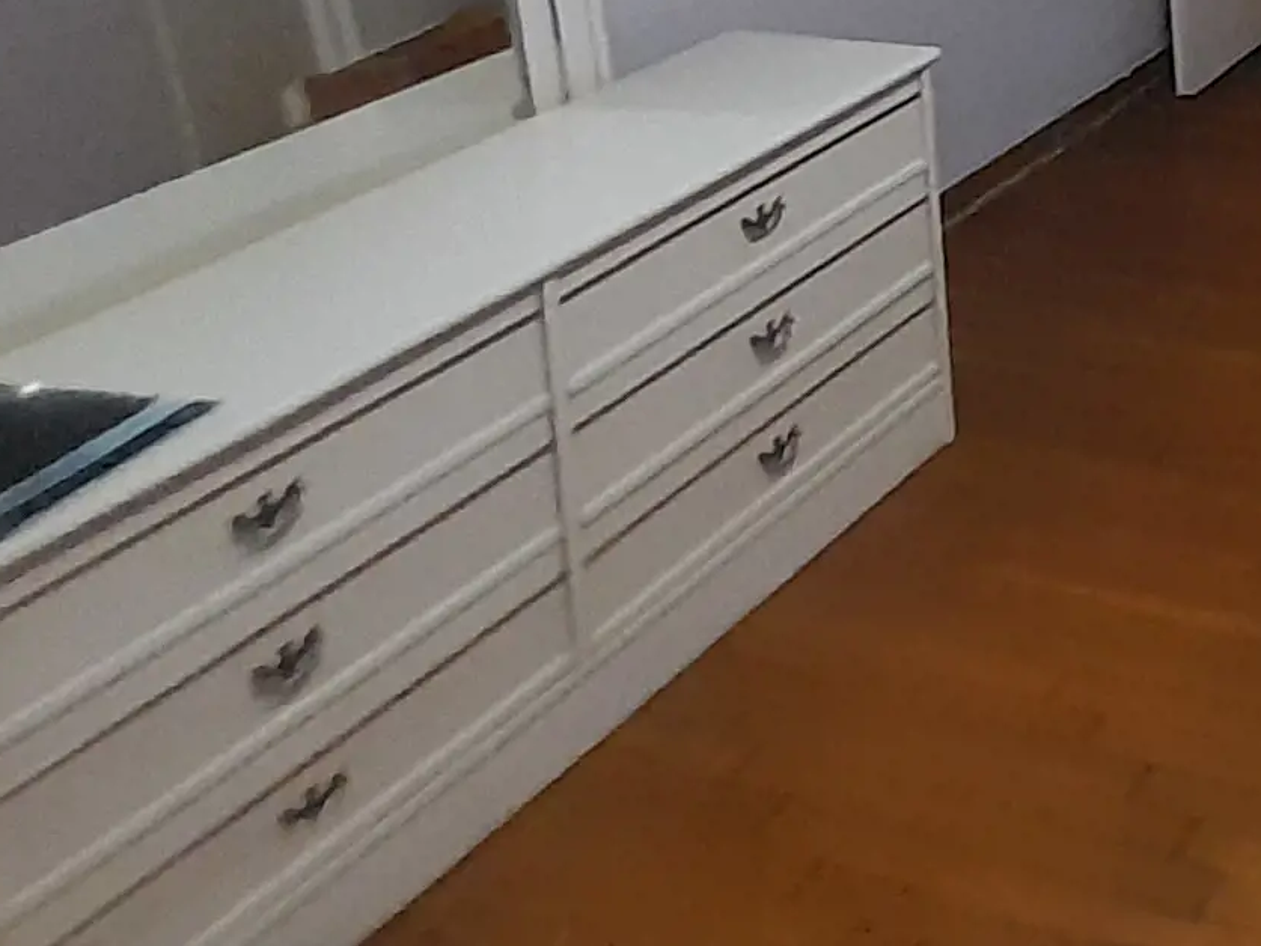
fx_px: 1457
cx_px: 1727
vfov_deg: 25.8
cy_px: -503
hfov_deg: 32.1
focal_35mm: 40
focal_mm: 1.13
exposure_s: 1/25
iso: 320
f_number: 2.2
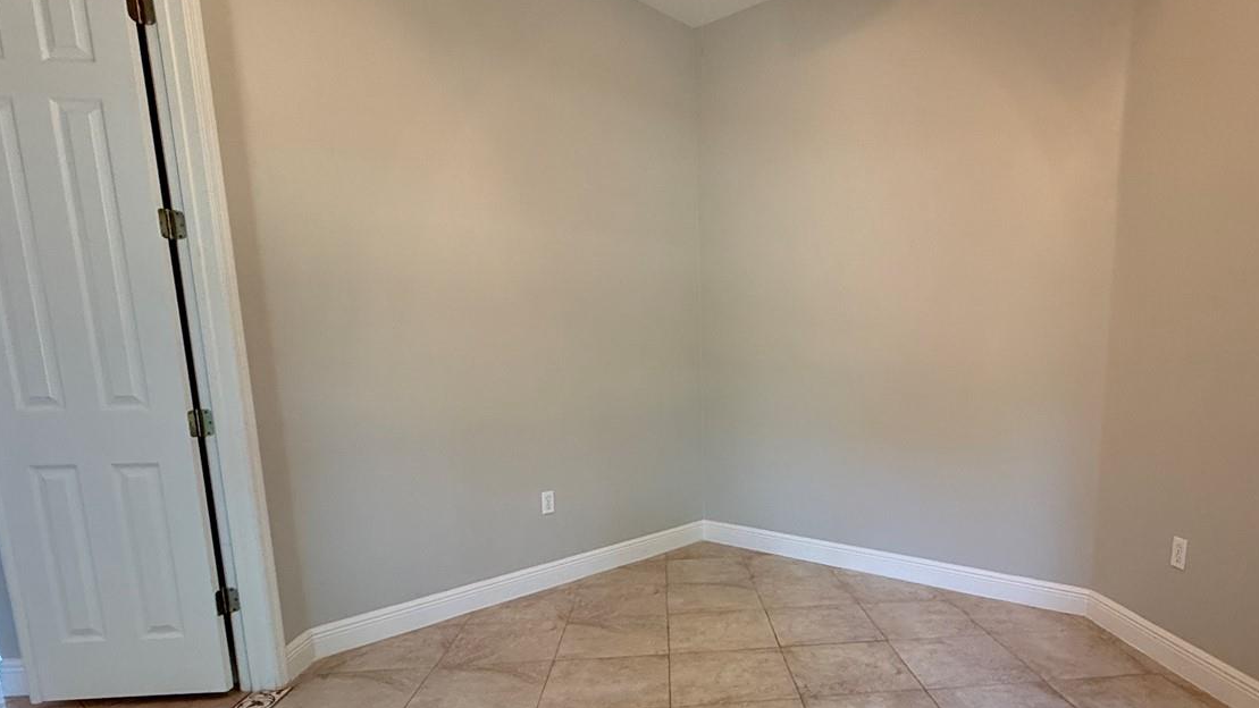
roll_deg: +0.6
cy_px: 483
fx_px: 734
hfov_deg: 80.2
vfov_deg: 50.4
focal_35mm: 22
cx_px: 756
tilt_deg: -9.5
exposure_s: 1/60
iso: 320
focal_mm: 2.22
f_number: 2.2
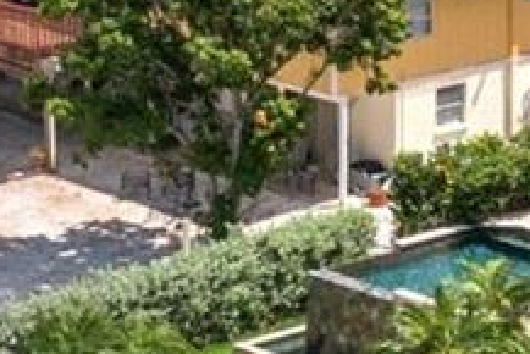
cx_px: 164
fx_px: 3035
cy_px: 92
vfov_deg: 6.7
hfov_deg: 10.0
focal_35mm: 206
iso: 100
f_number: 7.1
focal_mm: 10.26
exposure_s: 1/1250
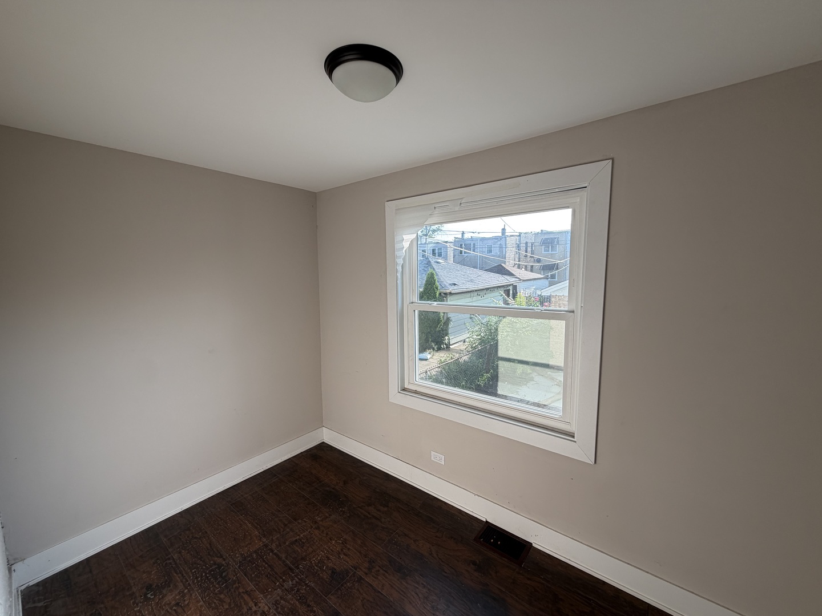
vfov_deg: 85.7
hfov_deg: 102.1
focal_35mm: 14
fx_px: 332
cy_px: 308
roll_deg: +0.9
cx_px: 411
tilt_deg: -7.5
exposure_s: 1/228
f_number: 2.2
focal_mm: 2.22
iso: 40
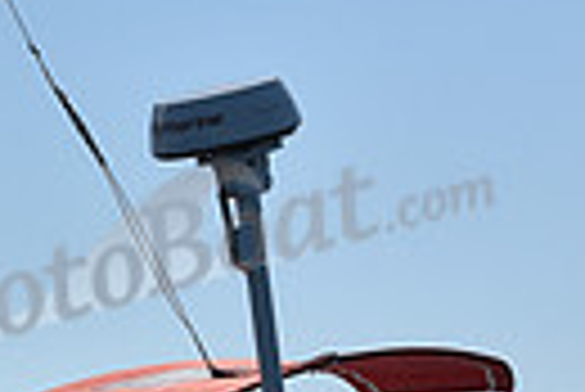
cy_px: 552
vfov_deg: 4.4
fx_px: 5076
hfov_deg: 6.5
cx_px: -369
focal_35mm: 312
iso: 320
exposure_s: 1/1250
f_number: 10
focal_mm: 70
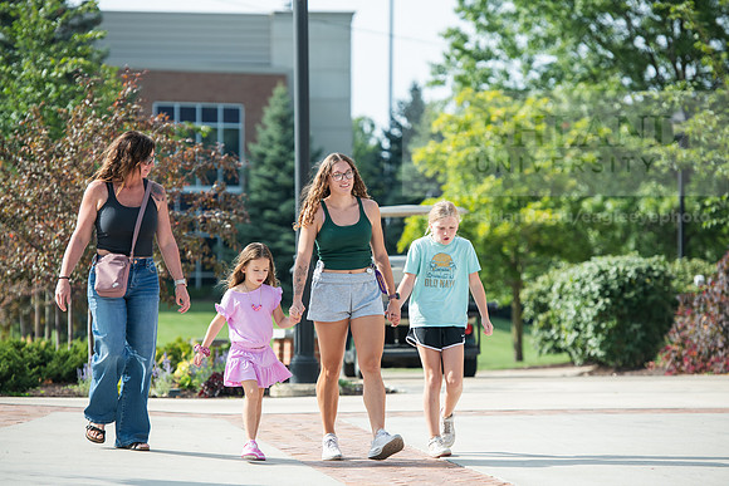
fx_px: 3139
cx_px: 364
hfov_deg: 13.2
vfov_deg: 8.9
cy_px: 243
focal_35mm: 155
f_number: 4
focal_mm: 155
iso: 160
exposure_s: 1/640
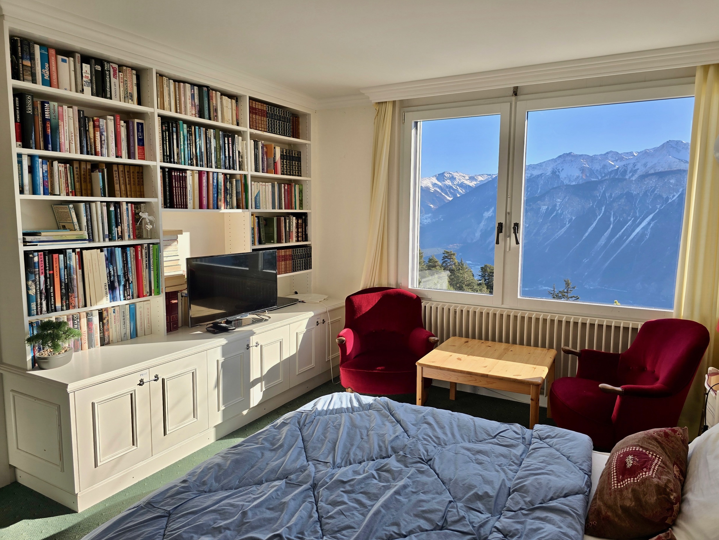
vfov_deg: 56.8
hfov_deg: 71.6
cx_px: 369
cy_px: 270
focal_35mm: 24
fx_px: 499
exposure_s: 1/508
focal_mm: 6.3
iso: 12
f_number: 1.7
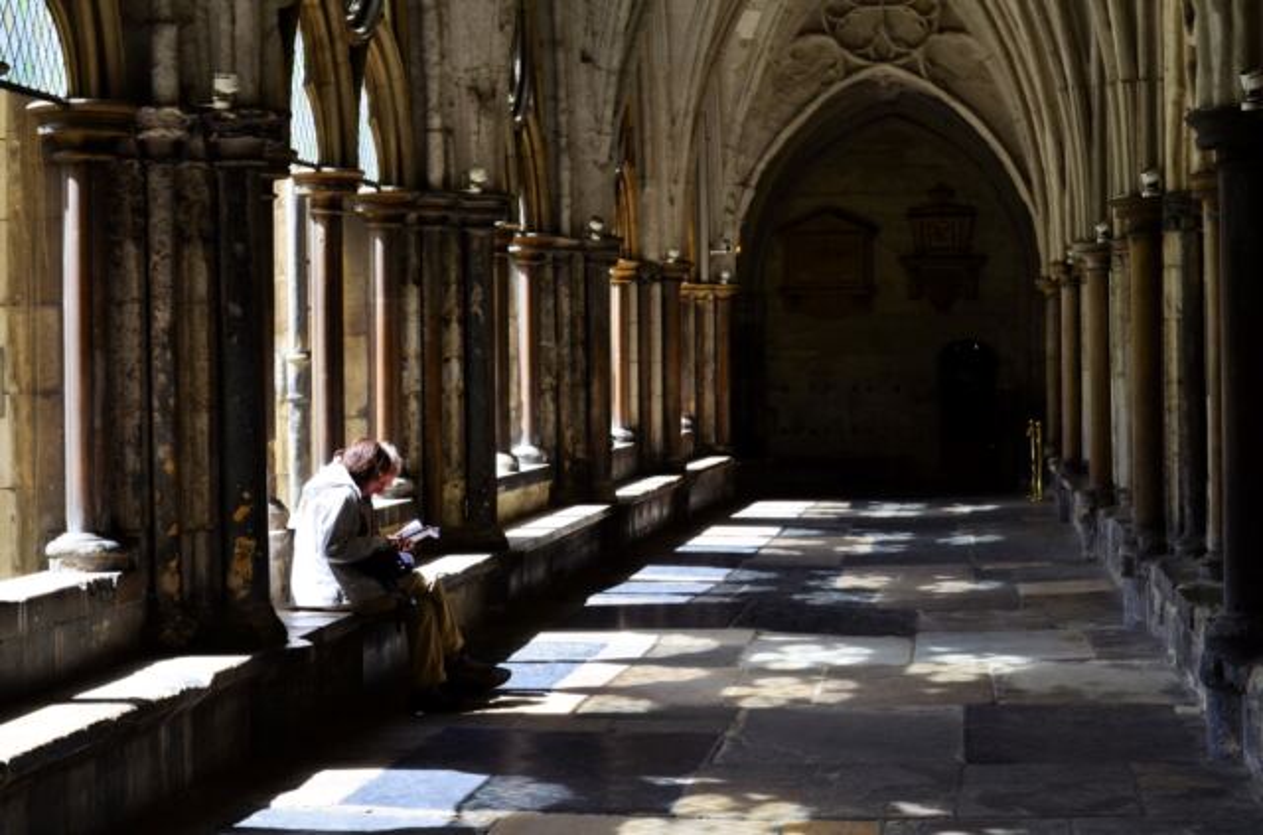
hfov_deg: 27.1
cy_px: 418
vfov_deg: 18.1
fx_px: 2624
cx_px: 632
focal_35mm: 75
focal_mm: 50
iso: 200
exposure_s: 1/60
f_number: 11
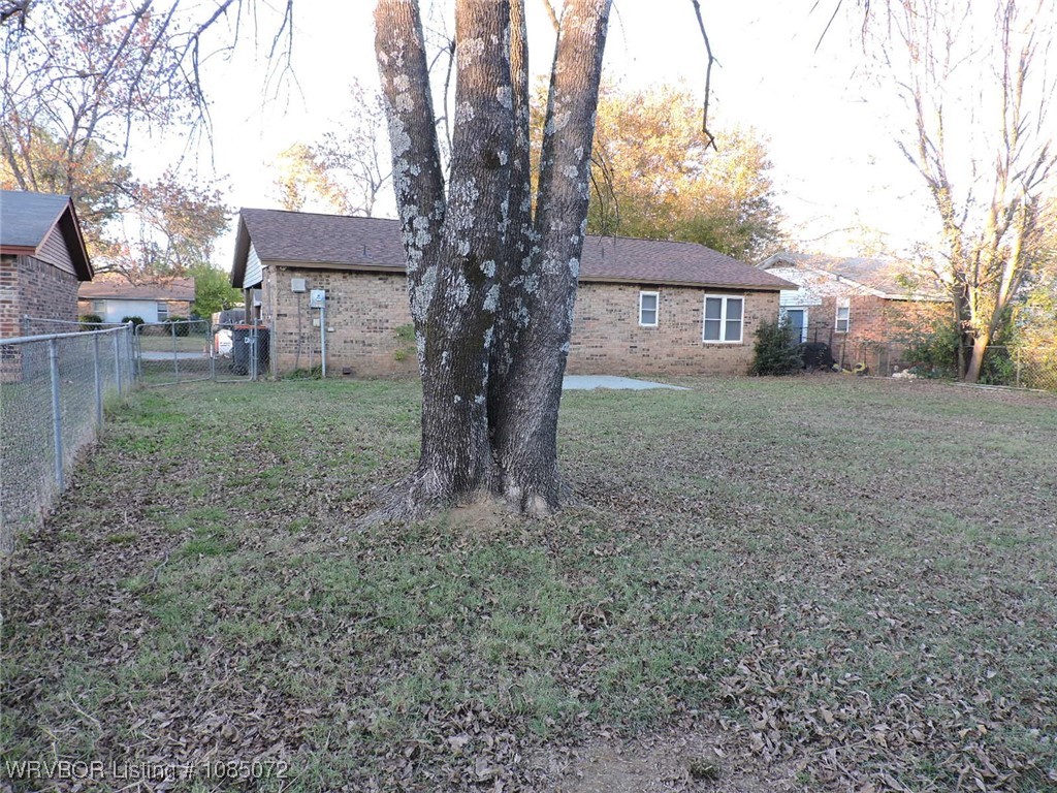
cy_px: 396
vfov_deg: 56.8
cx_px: 528
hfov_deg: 71.6
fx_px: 733
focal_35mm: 24
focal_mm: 4.3
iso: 100
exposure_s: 1/50
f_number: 3
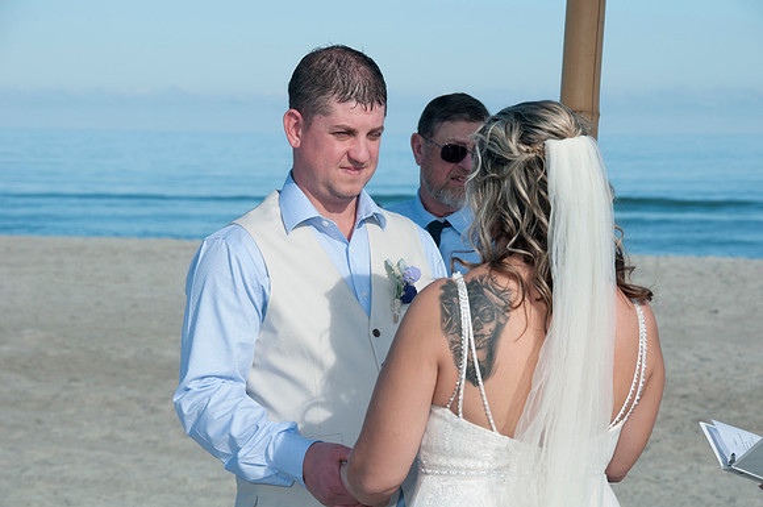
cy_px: 254
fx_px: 3016
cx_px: 382
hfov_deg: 14.4
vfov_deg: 9.6
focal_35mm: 142
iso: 100
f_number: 11
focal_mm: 95
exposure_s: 1/250
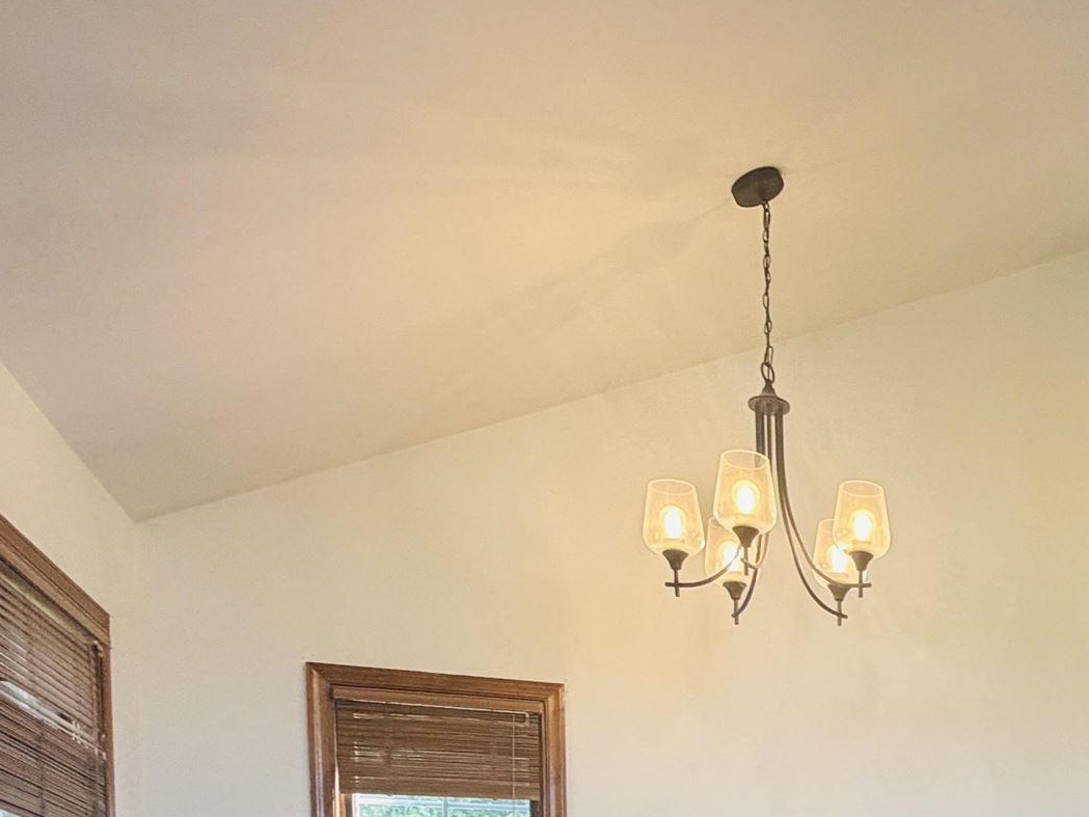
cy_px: 1017
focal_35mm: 41
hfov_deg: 39.2
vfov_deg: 29.4
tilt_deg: -2.5
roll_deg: +0.1
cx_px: 1139
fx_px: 1290
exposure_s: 1/120
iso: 200
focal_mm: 2.22
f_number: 2.2
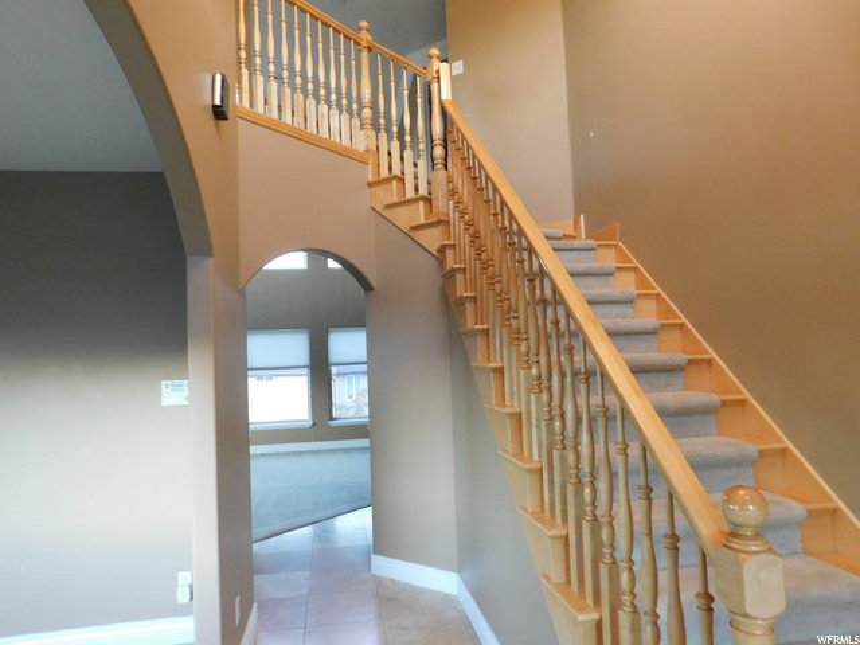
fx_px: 571
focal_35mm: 23
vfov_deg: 58.9
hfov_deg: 73.9
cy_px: 322
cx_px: 430
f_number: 3
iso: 400
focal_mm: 4
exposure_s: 1/10
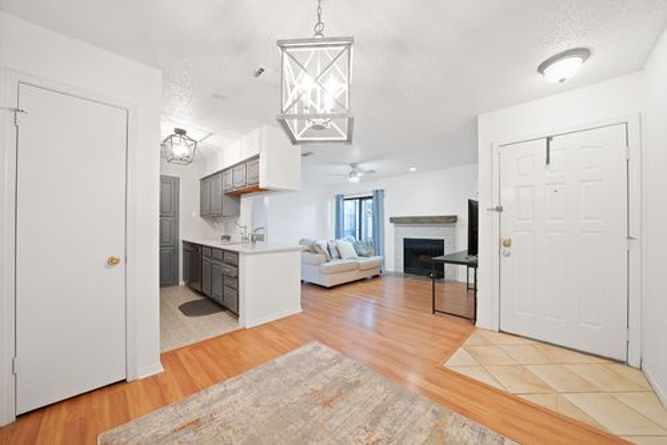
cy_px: 222
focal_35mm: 12
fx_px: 222
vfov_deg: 90.1
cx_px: 334
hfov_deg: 112.6
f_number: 9
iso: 640
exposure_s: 1
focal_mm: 12
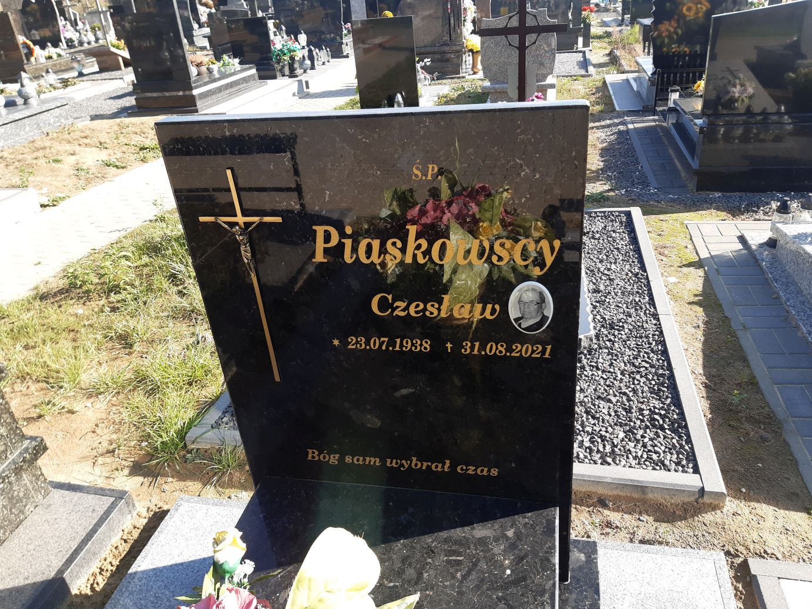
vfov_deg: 53.1
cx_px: 406
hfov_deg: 67.3
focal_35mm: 26
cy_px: 304
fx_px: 610
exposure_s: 1/447
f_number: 1.7
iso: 40
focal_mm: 3.92
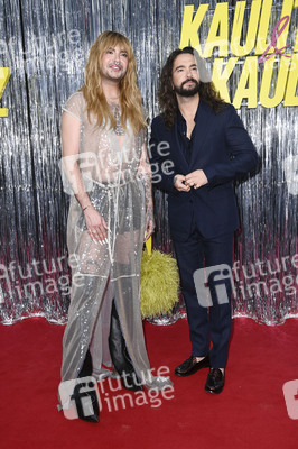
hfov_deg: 31.8
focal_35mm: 42
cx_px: 149
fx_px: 522
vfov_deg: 46.4
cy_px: 224
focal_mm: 42
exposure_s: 1/320
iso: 400
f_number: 5.6
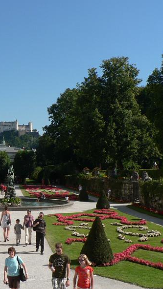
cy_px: 145
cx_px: -2
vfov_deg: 39.2
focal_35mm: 53
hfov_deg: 21.8
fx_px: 407
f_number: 5.6
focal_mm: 6
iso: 80
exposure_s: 1/500
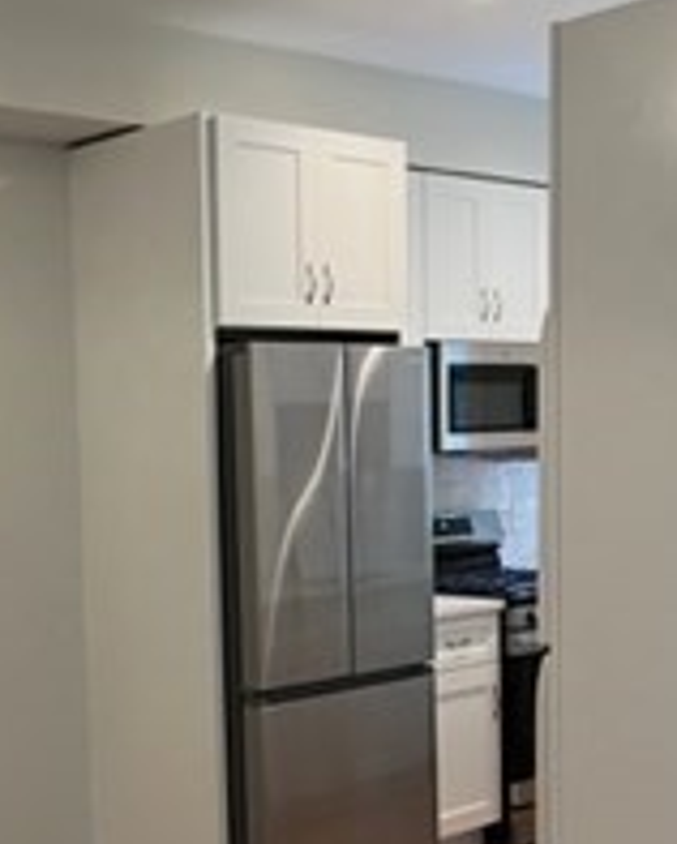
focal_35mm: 58
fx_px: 1450
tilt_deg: -5.9
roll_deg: +2.3
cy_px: 548
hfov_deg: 25.4
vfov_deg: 32.2
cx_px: 51
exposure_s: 1/60
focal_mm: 5.1
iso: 125
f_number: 1.6
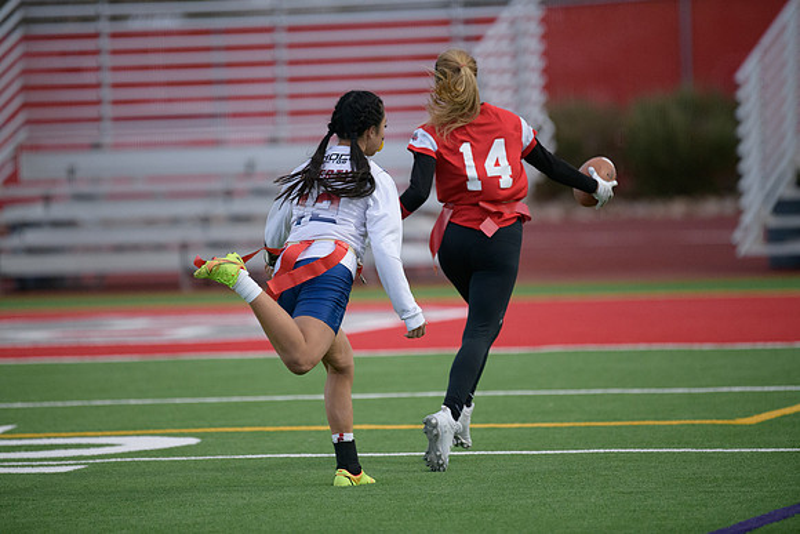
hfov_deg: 6.9
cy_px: 267
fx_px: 6668
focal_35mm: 300
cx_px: 400
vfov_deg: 4.6
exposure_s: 1/3200
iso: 3200
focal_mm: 300
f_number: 2.8
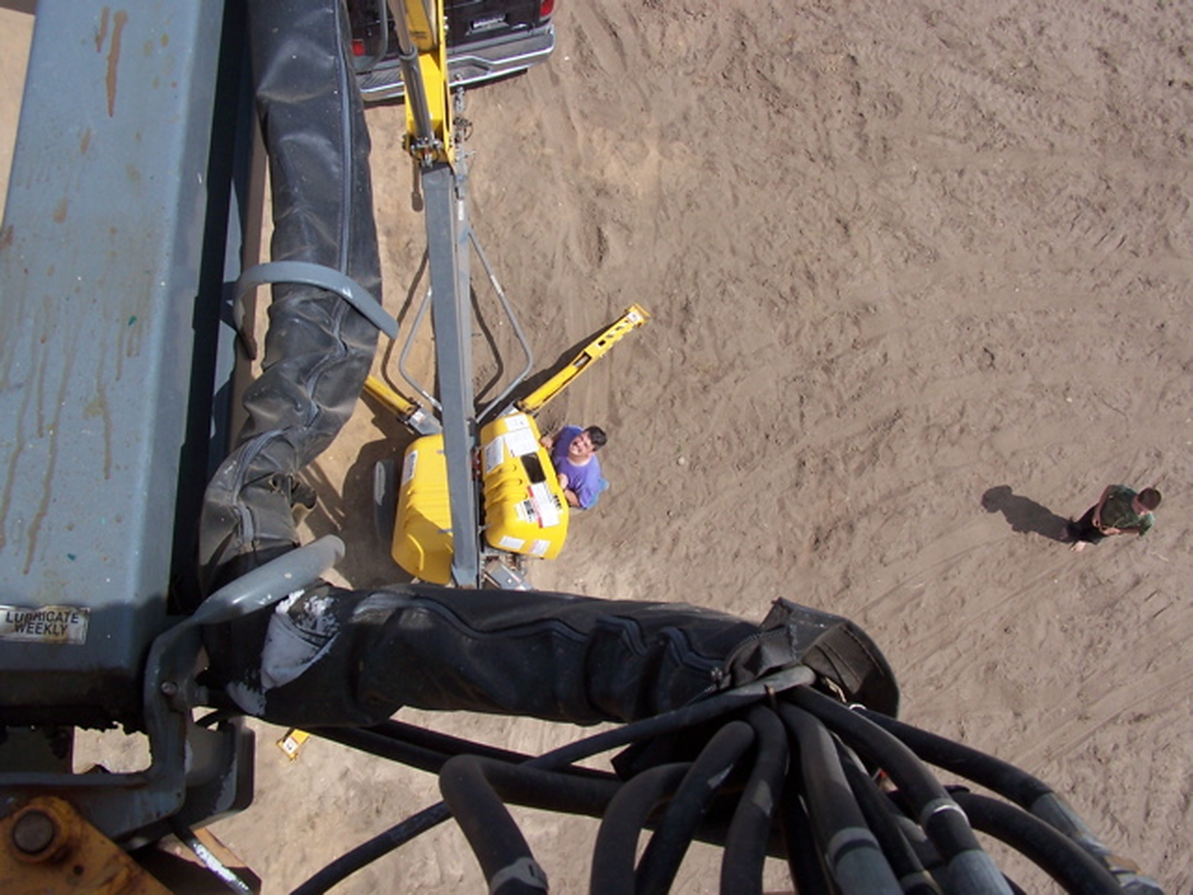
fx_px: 1310
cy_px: 448
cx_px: 596
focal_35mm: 38
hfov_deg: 49.0
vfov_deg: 37.7
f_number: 5.6
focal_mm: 6.3
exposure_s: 1/500
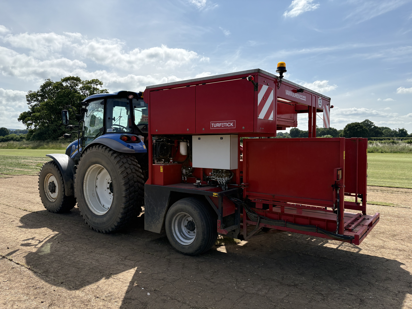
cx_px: 206
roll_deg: +0.6
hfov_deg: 67.3
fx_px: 309
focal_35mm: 26
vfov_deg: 53.1
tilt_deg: -3.6
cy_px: 154
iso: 80
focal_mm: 5.96
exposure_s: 1/6993
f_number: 1.6
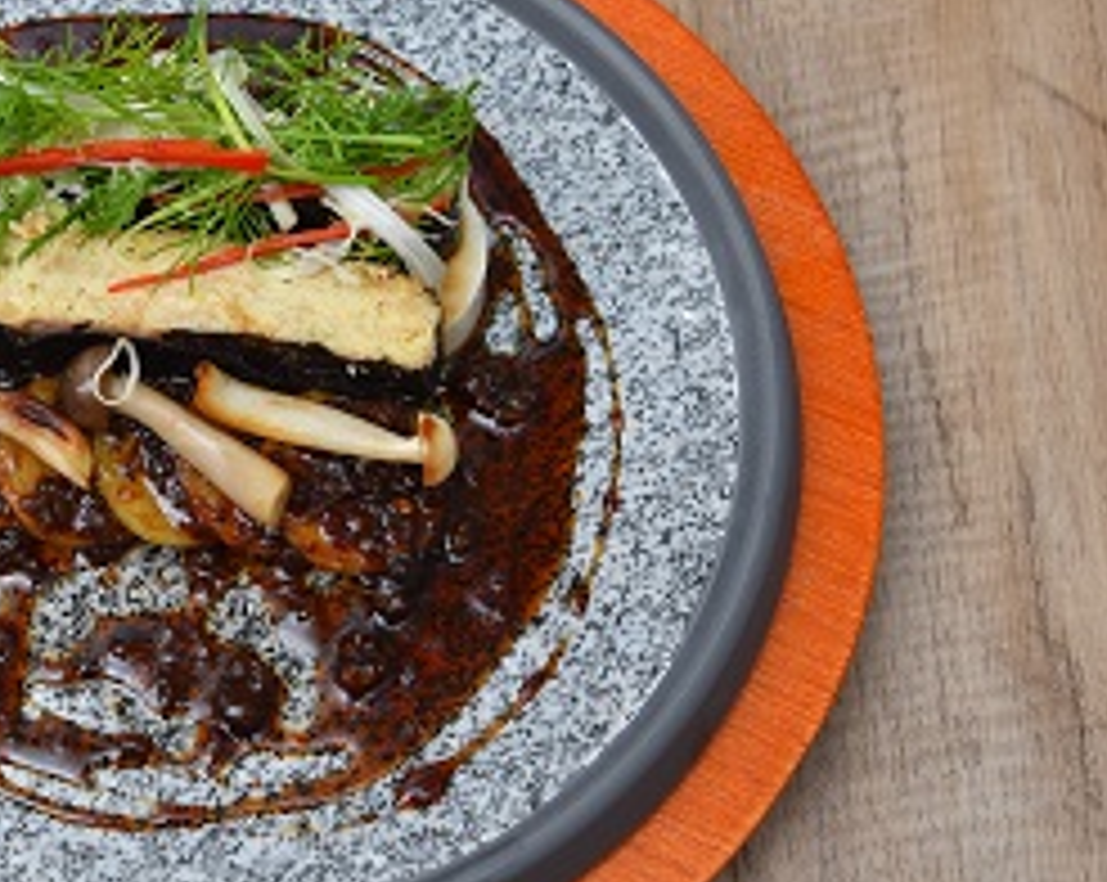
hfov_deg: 21.8
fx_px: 2813
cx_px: 122
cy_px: 446
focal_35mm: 86
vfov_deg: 17.8
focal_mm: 50
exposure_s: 1/160
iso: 800
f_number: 8
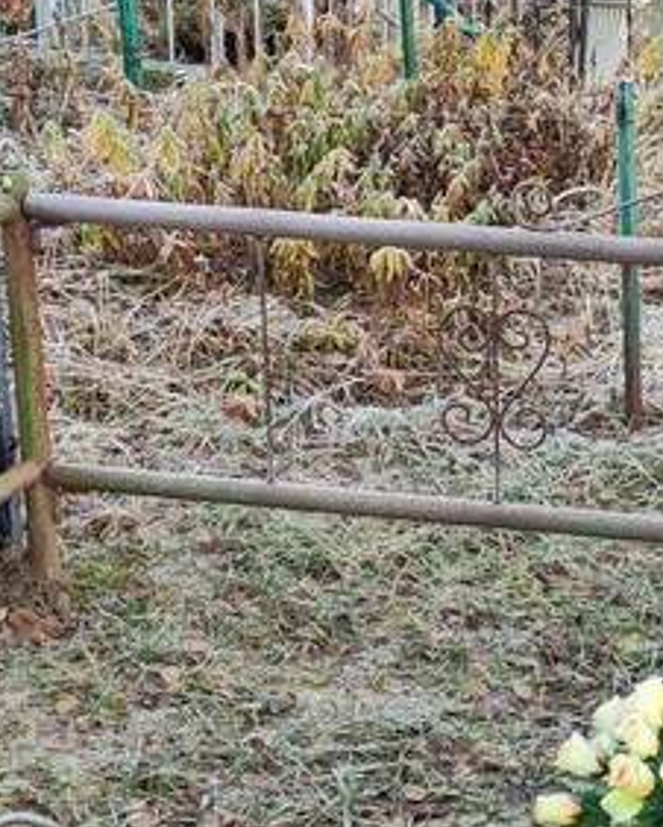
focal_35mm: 92
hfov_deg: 16.2
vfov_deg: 20.8
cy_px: 457
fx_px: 2254
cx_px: 736
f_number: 1.75
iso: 112
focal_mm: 4.77
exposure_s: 1/291
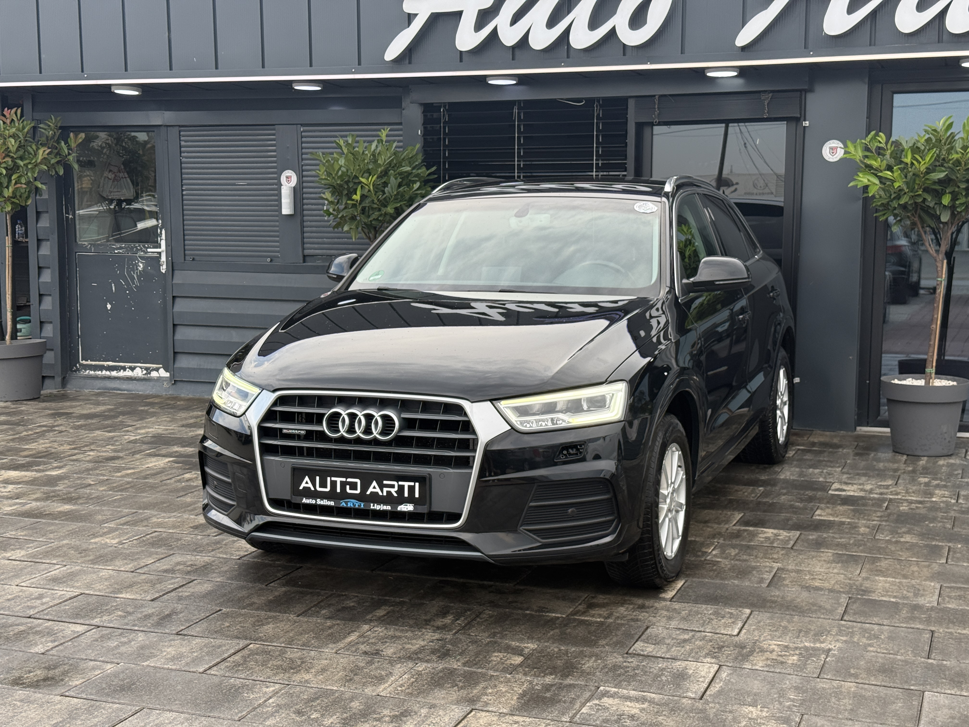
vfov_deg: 30.3
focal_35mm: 48
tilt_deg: -5.1
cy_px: 364
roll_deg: +0.2
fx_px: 1344
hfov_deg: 39.7
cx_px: 484
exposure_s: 1/1013
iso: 100
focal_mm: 6.76
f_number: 1.78
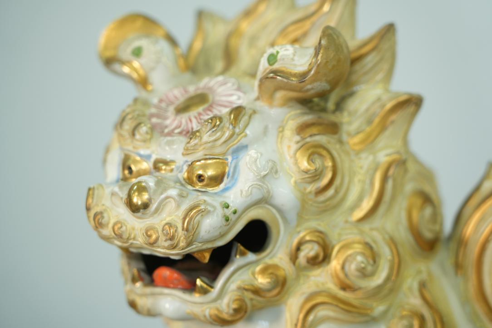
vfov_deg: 13.0
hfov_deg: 19.5
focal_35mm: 105
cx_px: 246
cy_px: 164
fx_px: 1435
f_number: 4
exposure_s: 1/125
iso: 1250
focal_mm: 105
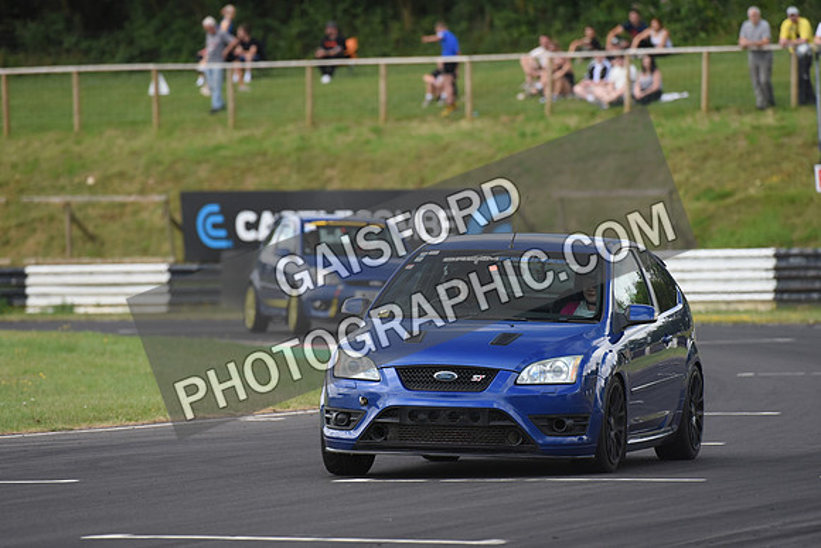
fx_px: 9124
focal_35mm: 400
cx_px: 410
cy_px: 274
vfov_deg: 3.4
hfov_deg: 5.2
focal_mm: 400
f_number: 5.6
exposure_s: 1/1000
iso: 1600
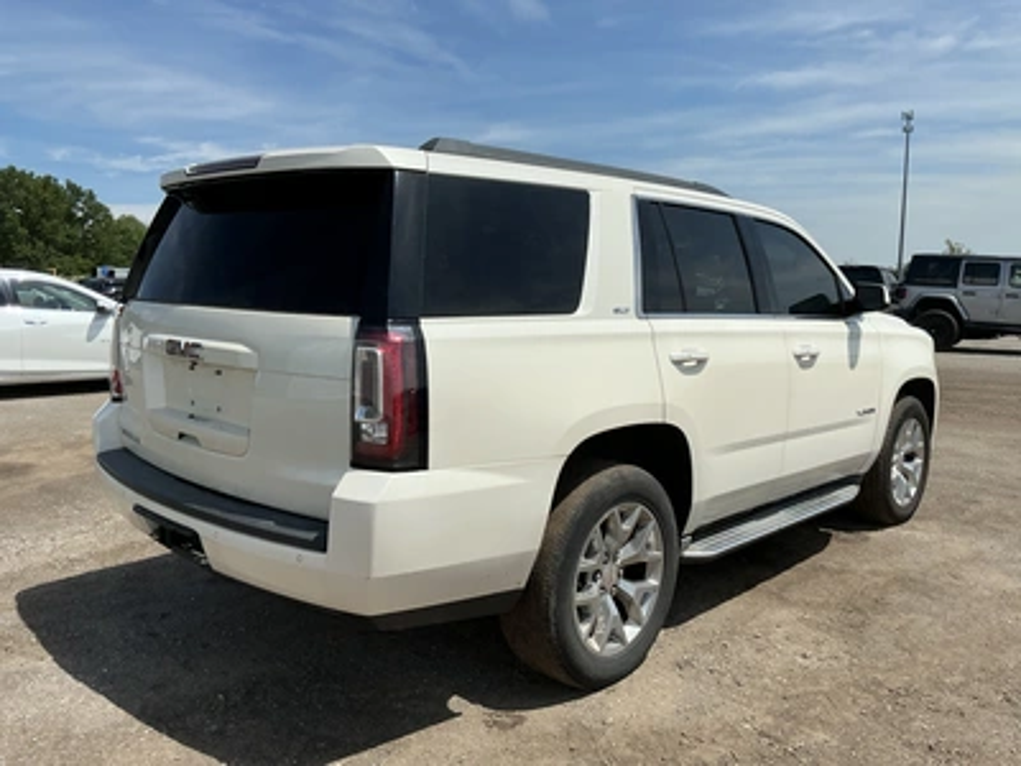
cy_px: 383
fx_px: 826
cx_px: 510
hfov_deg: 63.4
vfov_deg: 49.7
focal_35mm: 28
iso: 25
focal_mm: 3
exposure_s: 1/3125
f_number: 1.8
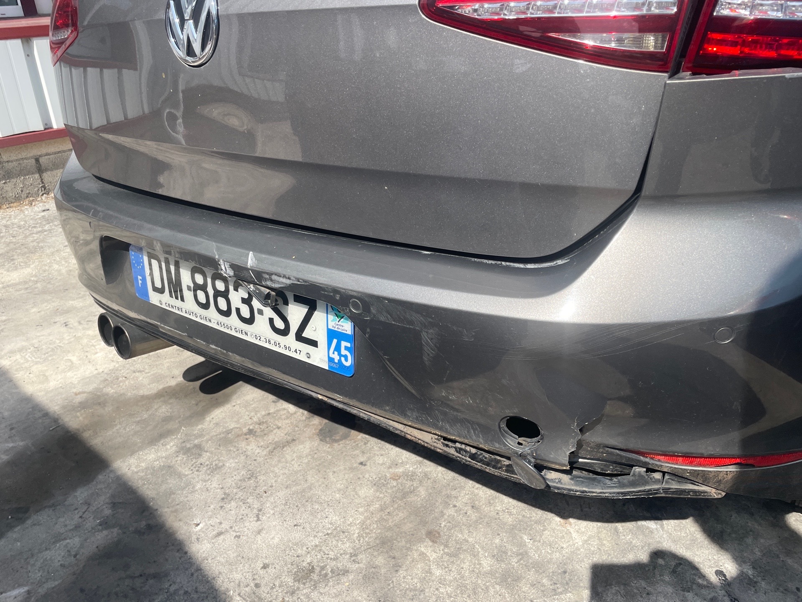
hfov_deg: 67.3
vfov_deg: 53.1
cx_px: 401
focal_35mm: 26
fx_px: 602
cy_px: 301
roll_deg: +3.0
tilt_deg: -26.5
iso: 32
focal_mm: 4.2
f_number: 1.6
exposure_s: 1/2132
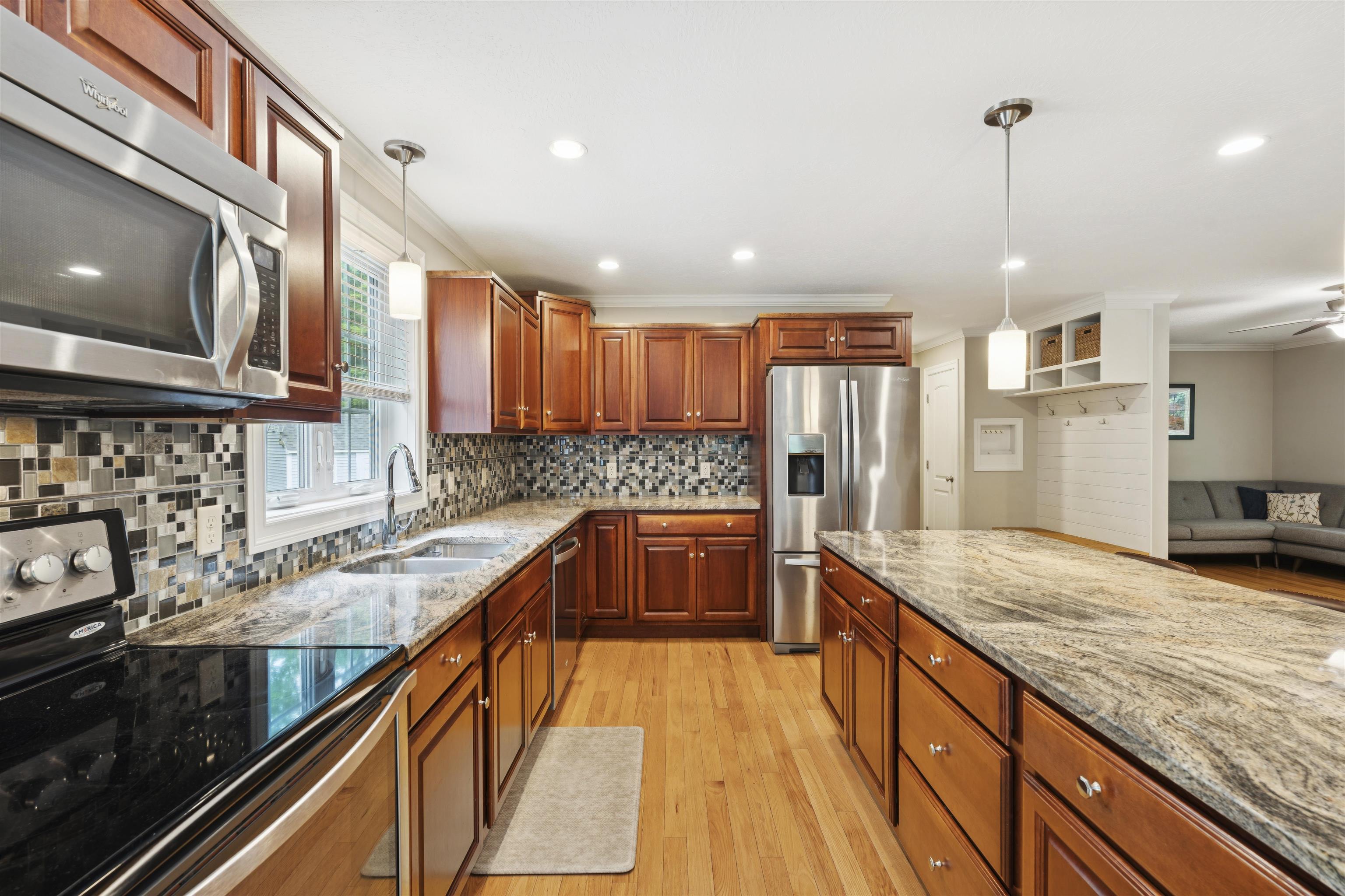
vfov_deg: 72.1
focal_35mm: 16
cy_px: 448
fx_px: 616
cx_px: 672
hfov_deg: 95.0
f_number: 8
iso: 100
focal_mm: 16.5
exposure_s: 1.6
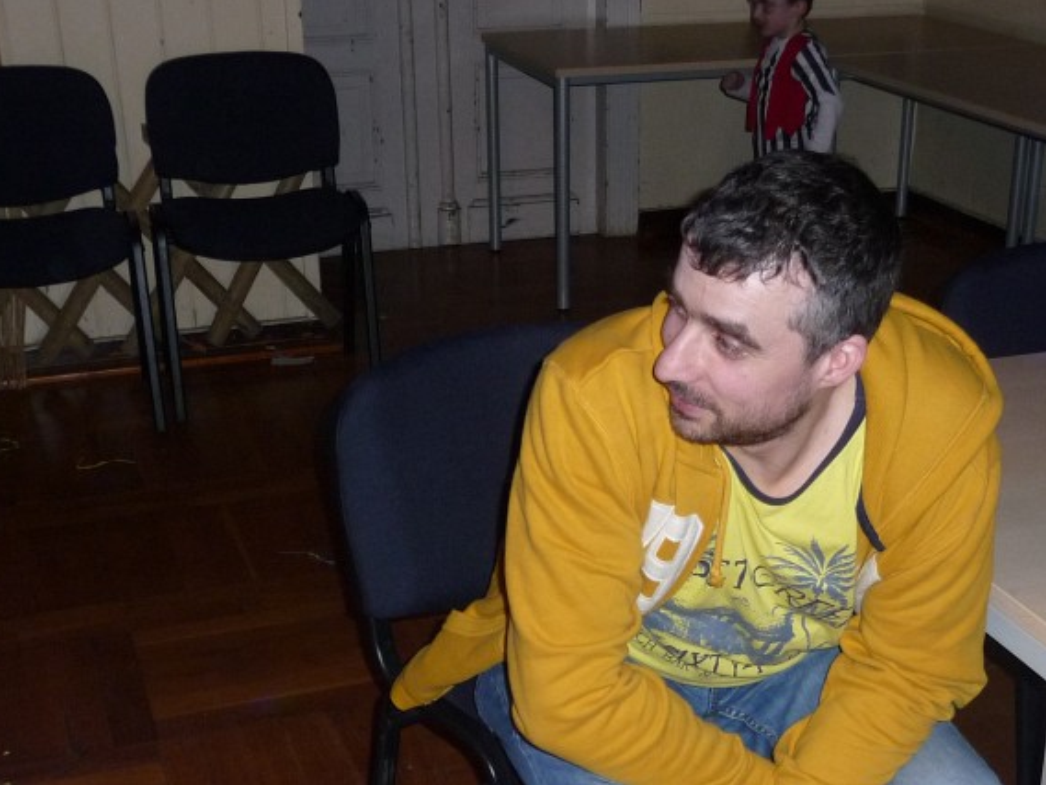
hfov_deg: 35.5
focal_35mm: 54
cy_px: 581
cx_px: 594
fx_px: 1632
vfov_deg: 26.7
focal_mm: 5
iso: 200
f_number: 3.4
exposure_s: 1/30
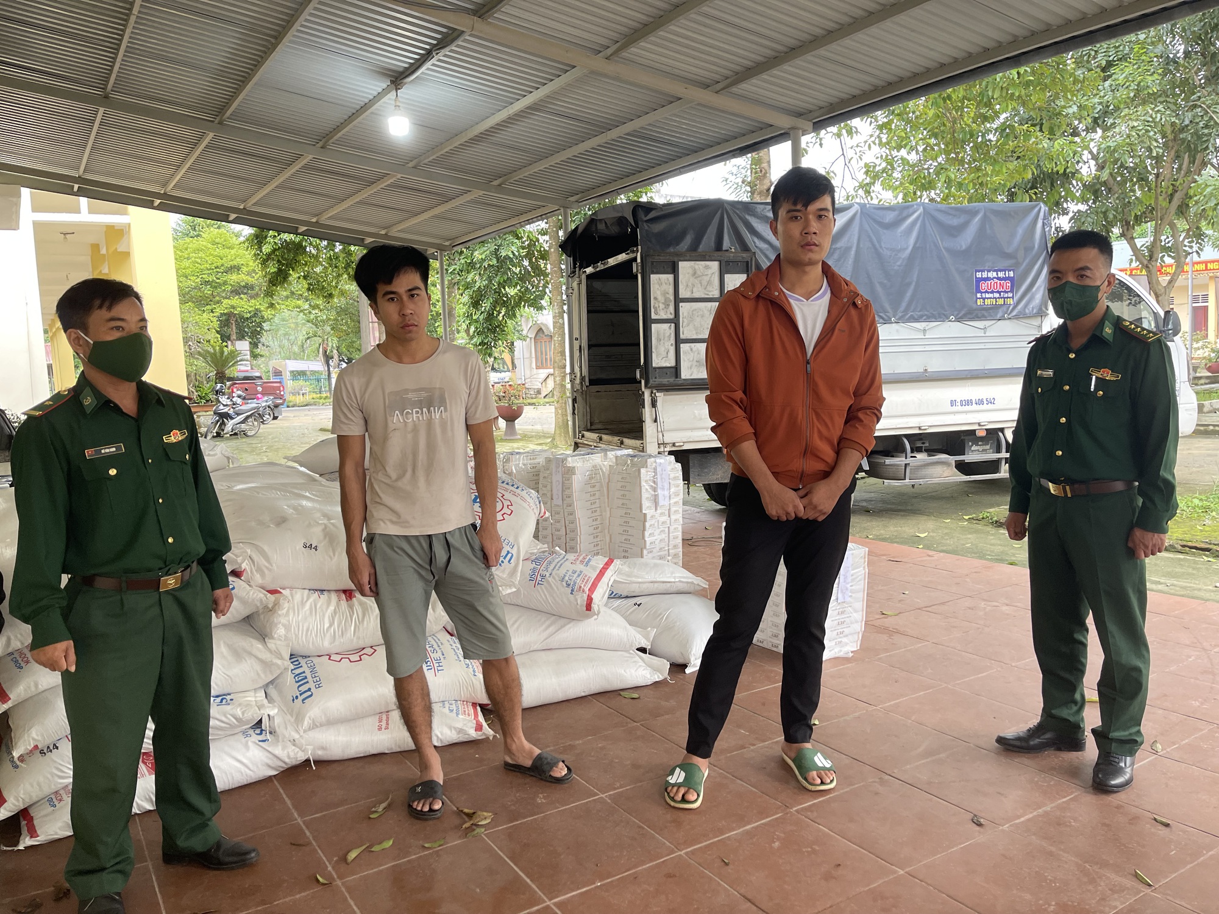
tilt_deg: -5.7
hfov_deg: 67.3
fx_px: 916
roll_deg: +1.7
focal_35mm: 26
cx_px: 610
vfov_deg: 53.1
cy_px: 457
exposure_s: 1/121
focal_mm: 5.1
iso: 100
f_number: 1.6
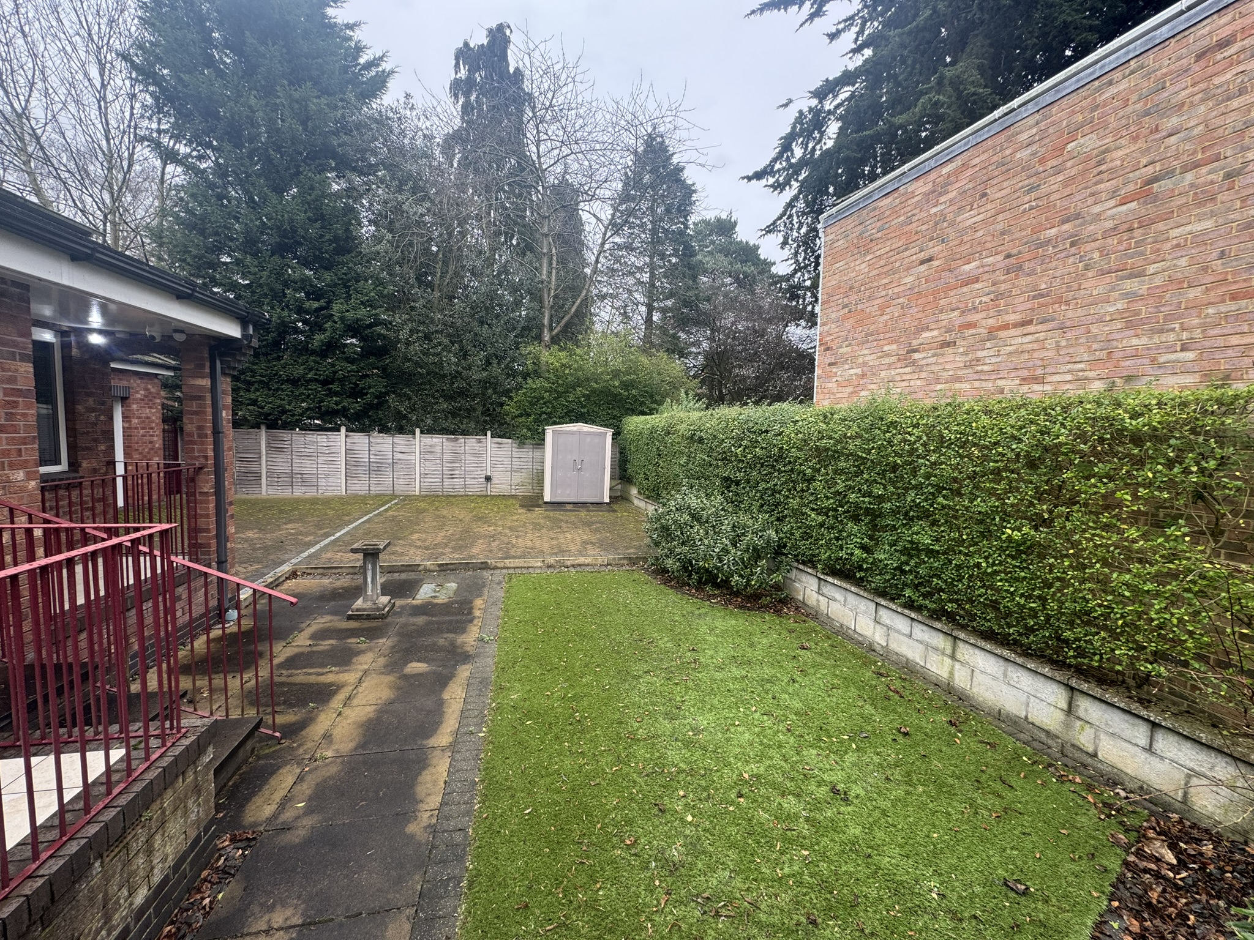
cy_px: 470
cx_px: 627
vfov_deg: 85.7
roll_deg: -1.3
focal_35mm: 14
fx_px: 507
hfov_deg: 102.1
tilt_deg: -4.0
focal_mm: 2.22
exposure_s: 1/99
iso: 50
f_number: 2.2
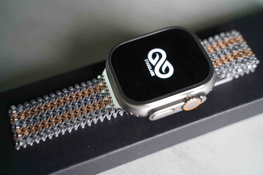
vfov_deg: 32.6
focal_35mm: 41
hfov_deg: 47.4
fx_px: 300
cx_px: 132
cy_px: 88
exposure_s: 1/60
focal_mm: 41
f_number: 3.2
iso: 1600
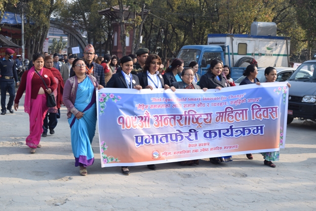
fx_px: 448
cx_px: 158
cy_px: 106
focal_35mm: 51
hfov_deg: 38.9
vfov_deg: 26.5
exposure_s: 1/250
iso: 200
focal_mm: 34
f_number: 8
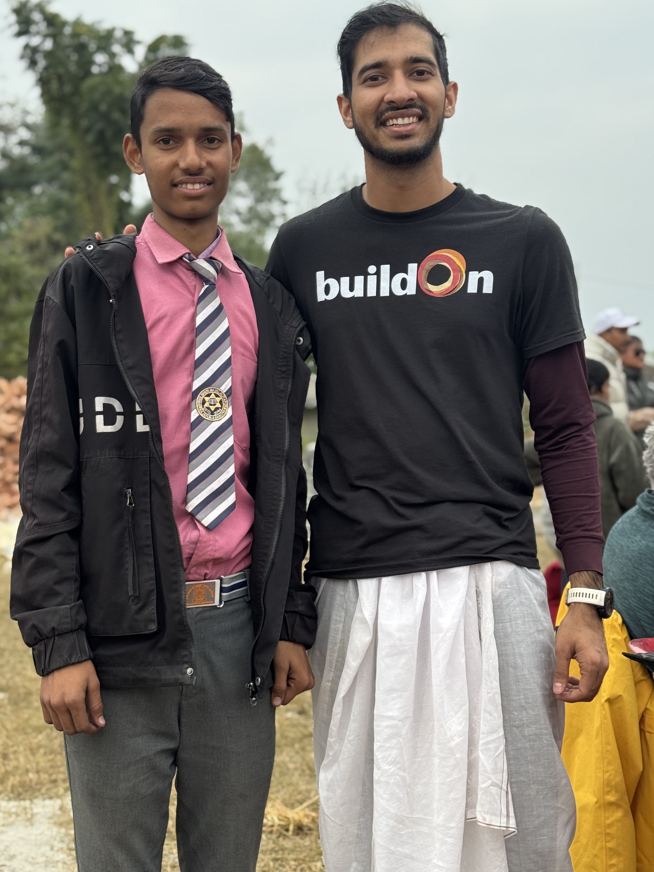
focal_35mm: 59
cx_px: 326
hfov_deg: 24.8
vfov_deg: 32.7
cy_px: 464
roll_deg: +0.9
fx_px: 1486
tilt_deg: -1.6
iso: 64
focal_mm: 6.76
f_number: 1.78
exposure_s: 1/349
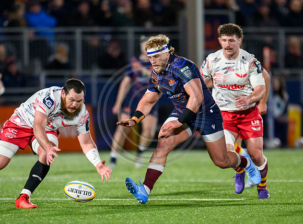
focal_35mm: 802
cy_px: 124
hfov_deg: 2.5
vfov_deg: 1.8
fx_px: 6981
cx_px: 183
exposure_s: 1/1250
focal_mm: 560
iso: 10000
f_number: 4
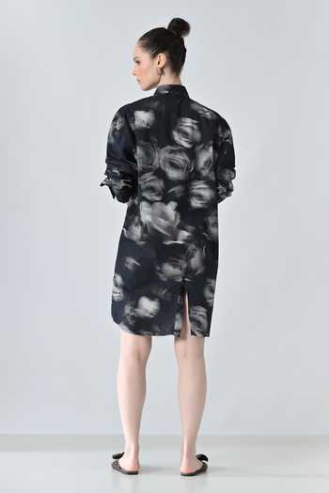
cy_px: 246
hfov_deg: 19.2
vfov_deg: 28.5
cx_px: 164
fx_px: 973
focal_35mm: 71
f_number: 8
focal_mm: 71
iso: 200
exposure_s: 1/160
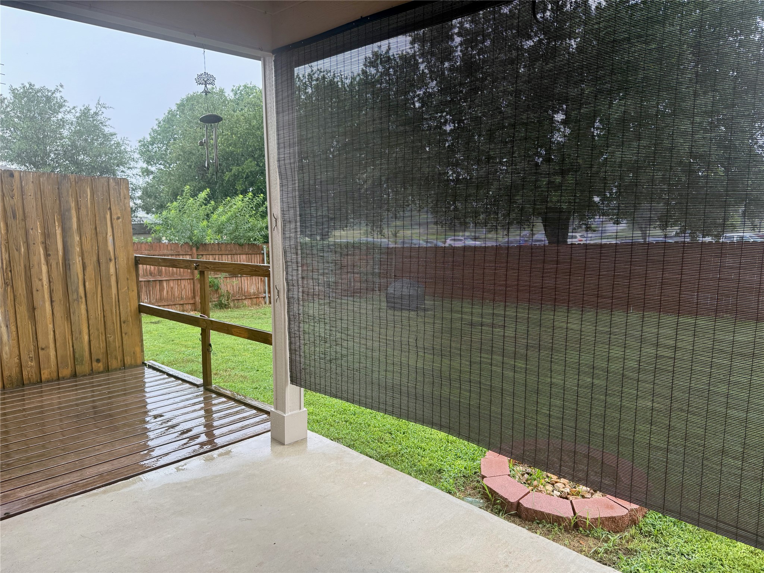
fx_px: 530
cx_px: 382
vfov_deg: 56.8
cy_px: 286
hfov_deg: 71.6
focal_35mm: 24
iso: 100
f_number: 1.78
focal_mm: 6.76
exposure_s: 1/395
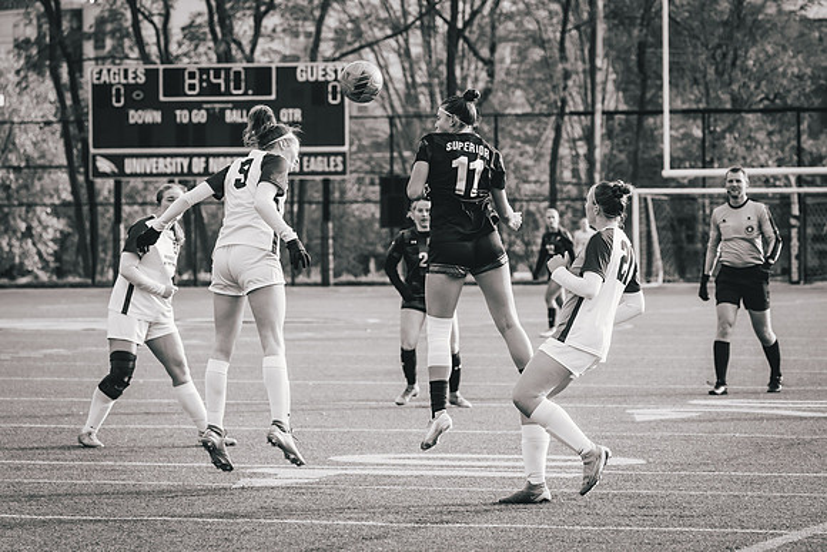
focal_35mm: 185
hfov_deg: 11.1
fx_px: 4261
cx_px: 476
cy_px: 278
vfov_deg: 7.4
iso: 800
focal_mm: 161
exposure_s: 1/1000
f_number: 6.3
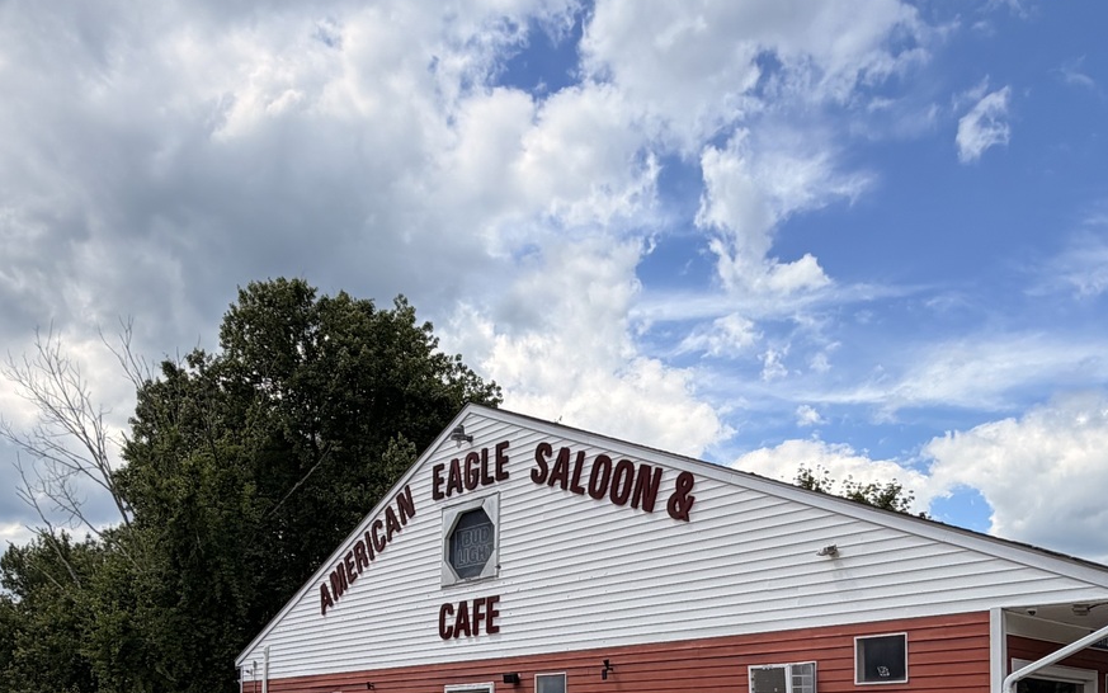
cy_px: 730
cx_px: 599
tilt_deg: +1.0
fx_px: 1027
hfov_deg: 56.6
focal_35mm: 34
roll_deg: -0.5
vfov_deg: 33.3
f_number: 2.2
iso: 20
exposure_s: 1/830
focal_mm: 2.22
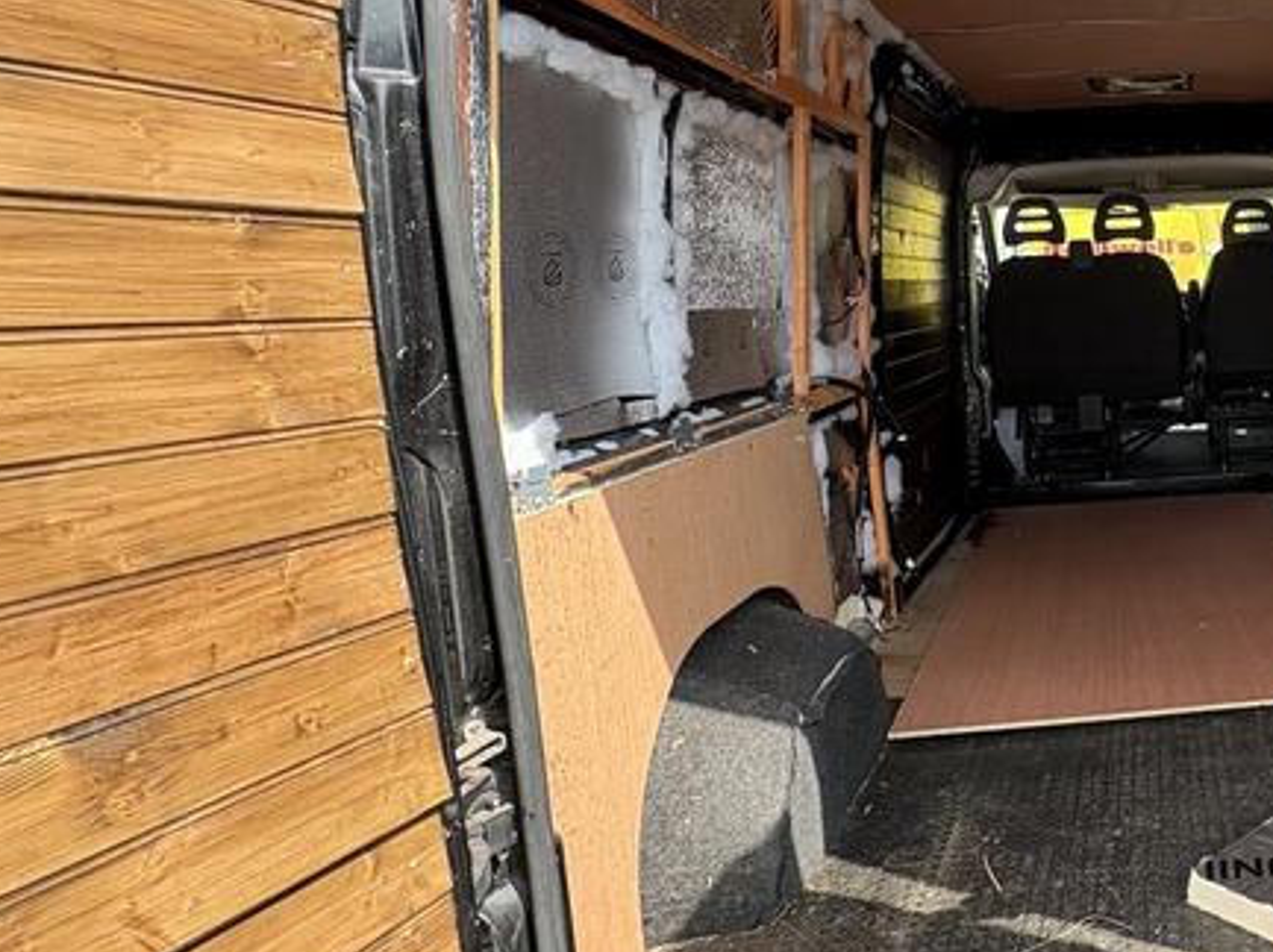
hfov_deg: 51.6
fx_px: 1066
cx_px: 1223
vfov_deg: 47.8
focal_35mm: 29
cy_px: 373
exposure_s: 1/224
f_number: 2.2
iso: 64
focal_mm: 2.22
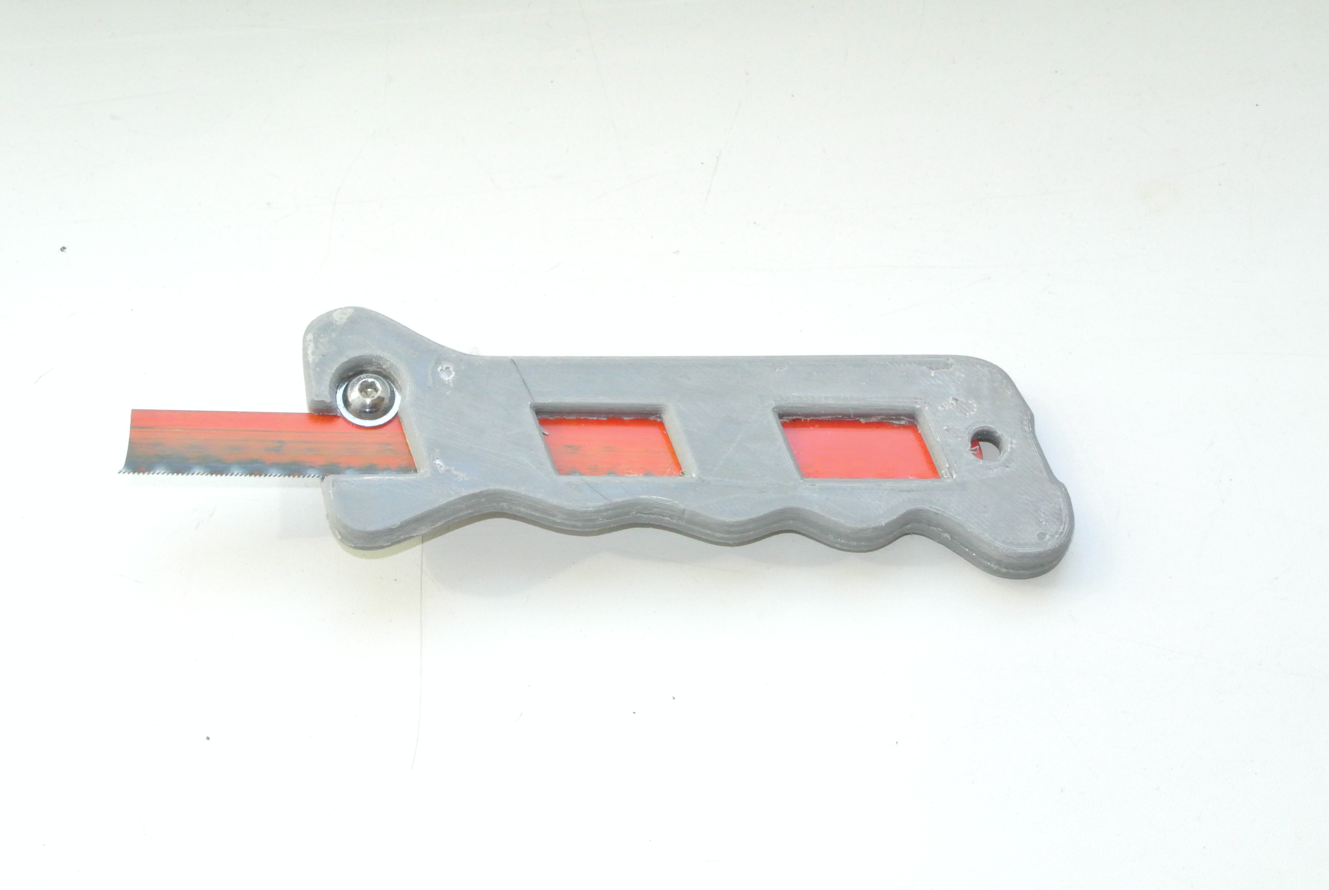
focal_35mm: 81
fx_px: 2994
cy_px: 445
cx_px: 664
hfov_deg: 25.0
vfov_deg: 16.9
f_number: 16
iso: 1600
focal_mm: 30
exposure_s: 1/60
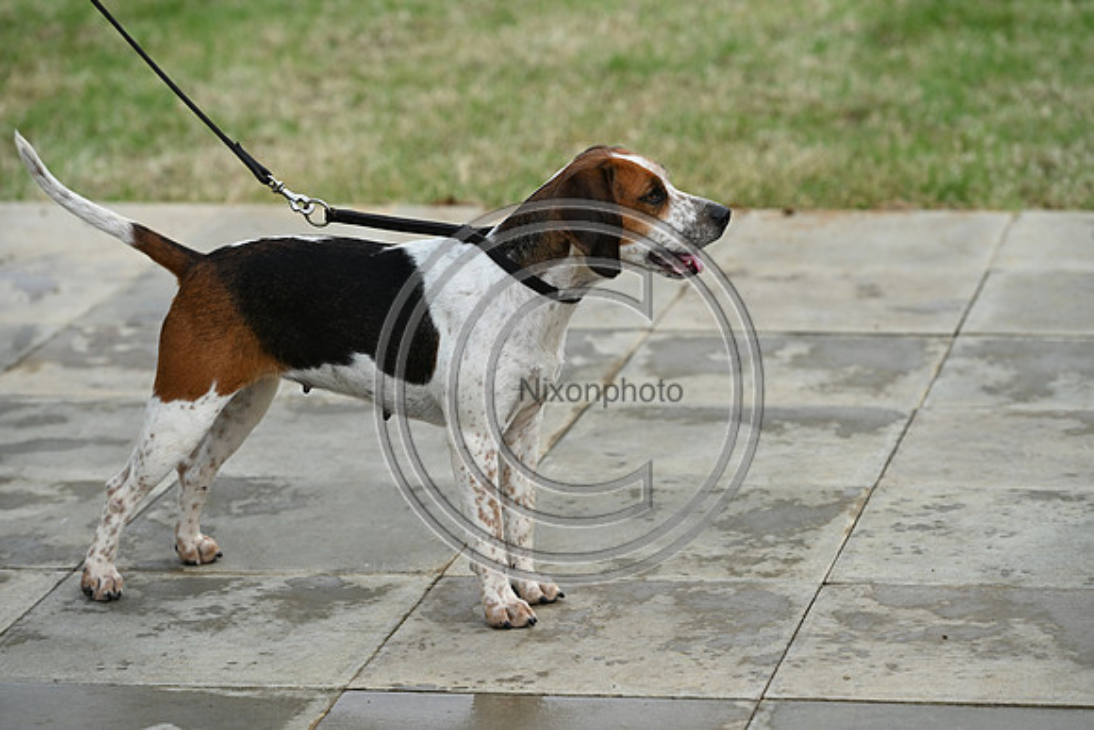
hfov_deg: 15.2
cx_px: 547
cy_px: 365
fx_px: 4103
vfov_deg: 10.2
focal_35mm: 135
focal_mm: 135
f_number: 4.5
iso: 360
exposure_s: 1/1000
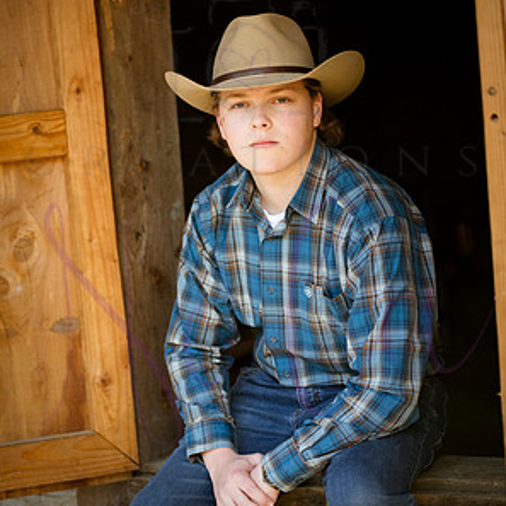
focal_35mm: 103
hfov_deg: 16.9
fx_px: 1703
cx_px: 252
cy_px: 221
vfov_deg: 16.9
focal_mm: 80
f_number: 3.2
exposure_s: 1/500
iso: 800
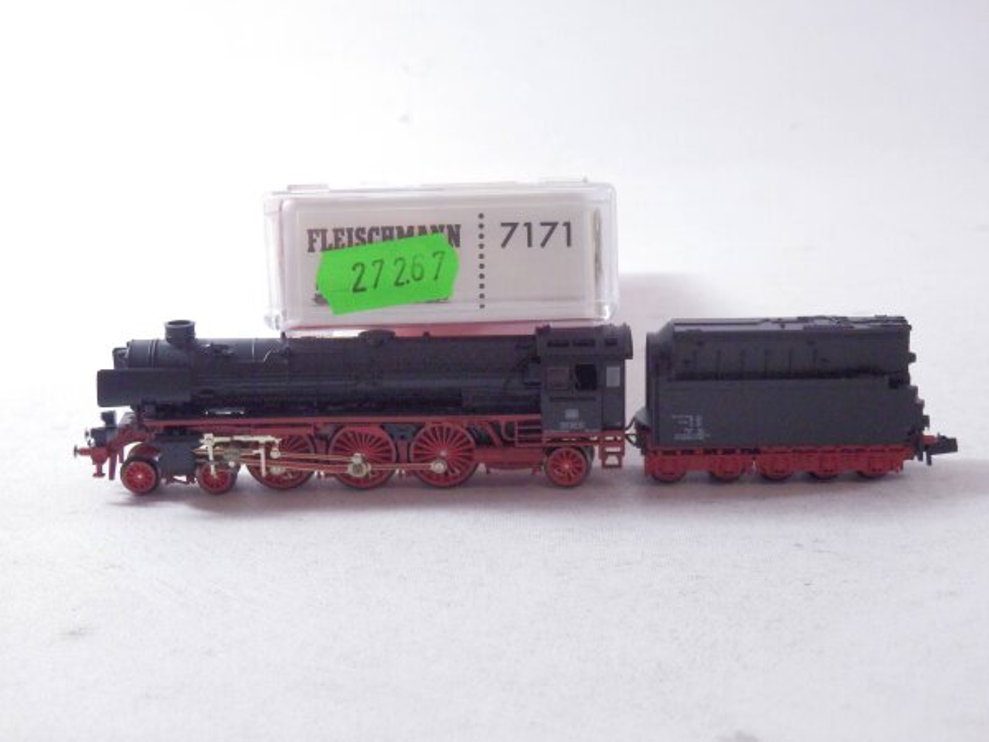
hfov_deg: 29.4
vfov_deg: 22.3
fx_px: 1886
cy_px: 371
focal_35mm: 66
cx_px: 494
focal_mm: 11.9
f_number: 4.4
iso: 1000
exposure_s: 1/160
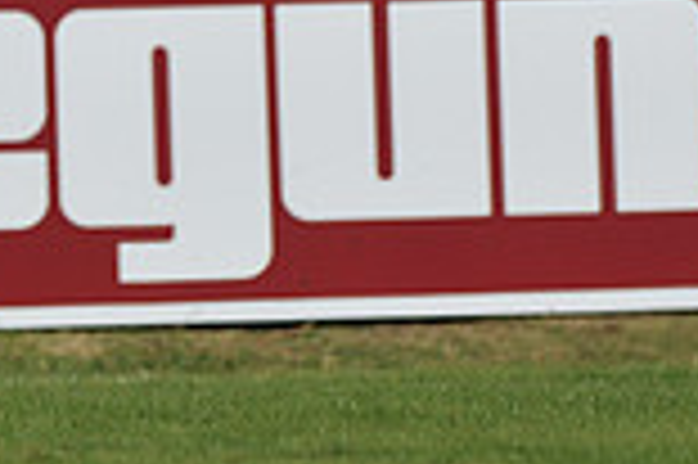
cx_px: -563
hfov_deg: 1.2
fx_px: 32519
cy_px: -358
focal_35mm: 1679
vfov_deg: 0.8
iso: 200
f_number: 3.5
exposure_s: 1/5000
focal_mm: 300
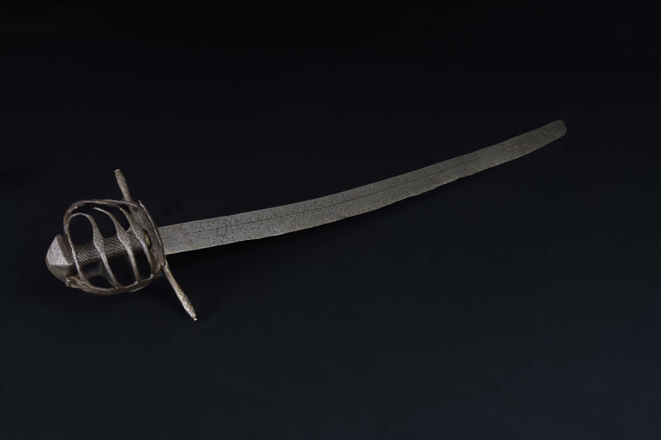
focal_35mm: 50
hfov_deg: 39.6
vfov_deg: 27.0
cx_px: 330
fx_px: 918
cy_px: 220
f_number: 18
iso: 100
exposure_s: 1/100
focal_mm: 50
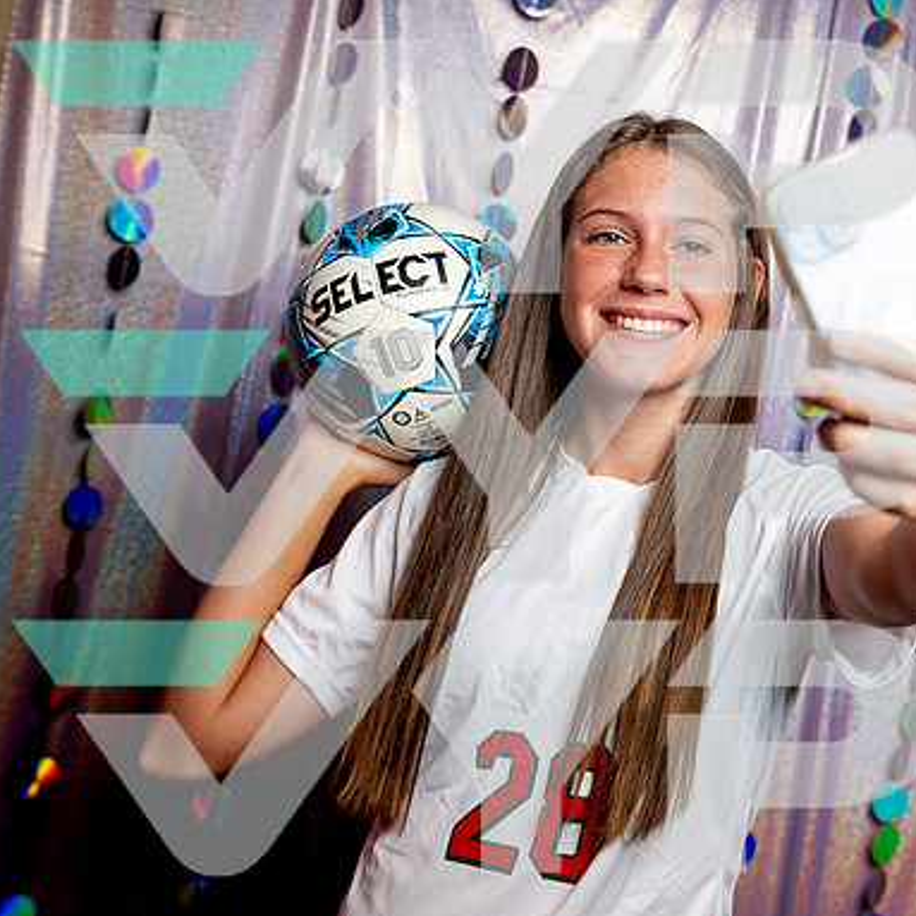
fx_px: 1617
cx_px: 629
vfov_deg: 31.6
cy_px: 458
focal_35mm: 54
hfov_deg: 31.3
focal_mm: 42
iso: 160
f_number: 4.5
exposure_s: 1/250
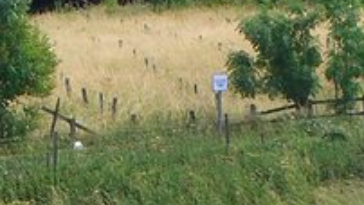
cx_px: 58
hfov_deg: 3.4
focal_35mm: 629
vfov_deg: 1.9
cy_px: 523
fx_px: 6076
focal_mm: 23.7
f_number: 7.4
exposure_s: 1/80
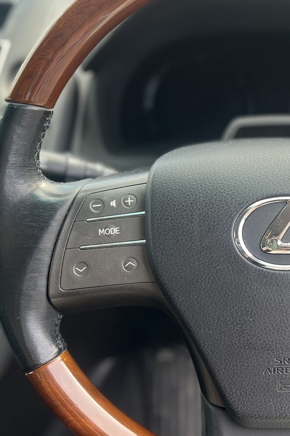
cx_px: 262
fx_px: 604
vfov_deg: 39.6
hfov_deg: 26.1
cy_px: 198
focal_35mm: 50
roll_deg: +2.1
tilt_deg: -29.4
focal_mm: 5.1
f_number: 1.6
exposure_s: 1/122
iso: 50
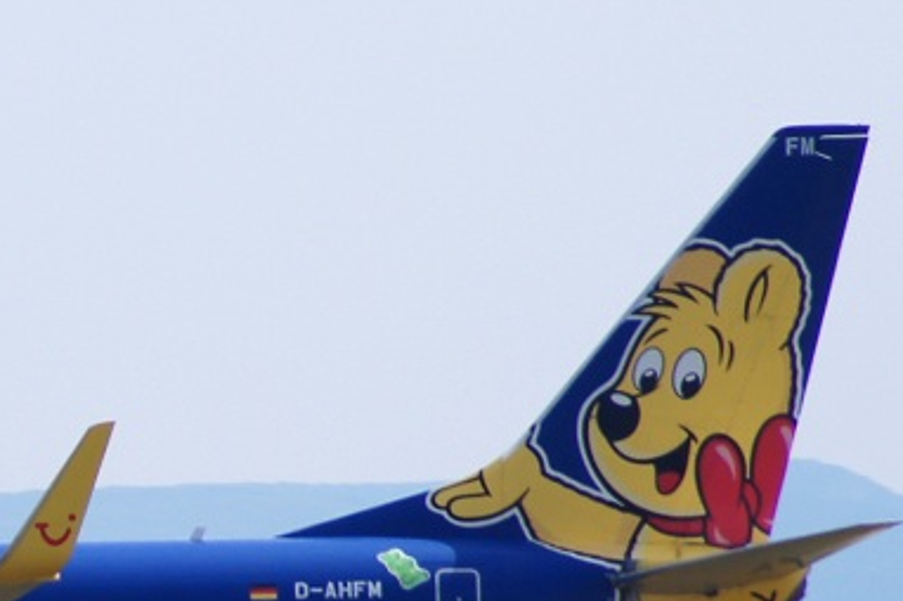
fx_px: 19322
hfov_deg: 2.7
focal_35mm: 771
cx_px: -245
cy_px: 567
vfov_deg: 1.8
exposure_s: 1/400
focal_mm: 200
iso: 100
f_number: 9
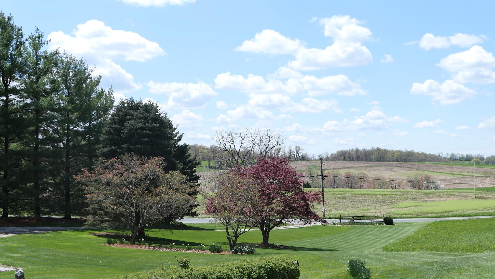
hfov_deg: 41.3
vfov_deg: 24.0
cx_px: 251
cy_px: 138
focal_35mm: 50
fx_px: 656
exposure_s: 1/1600
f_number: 2.8
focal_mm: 17.2
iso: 125
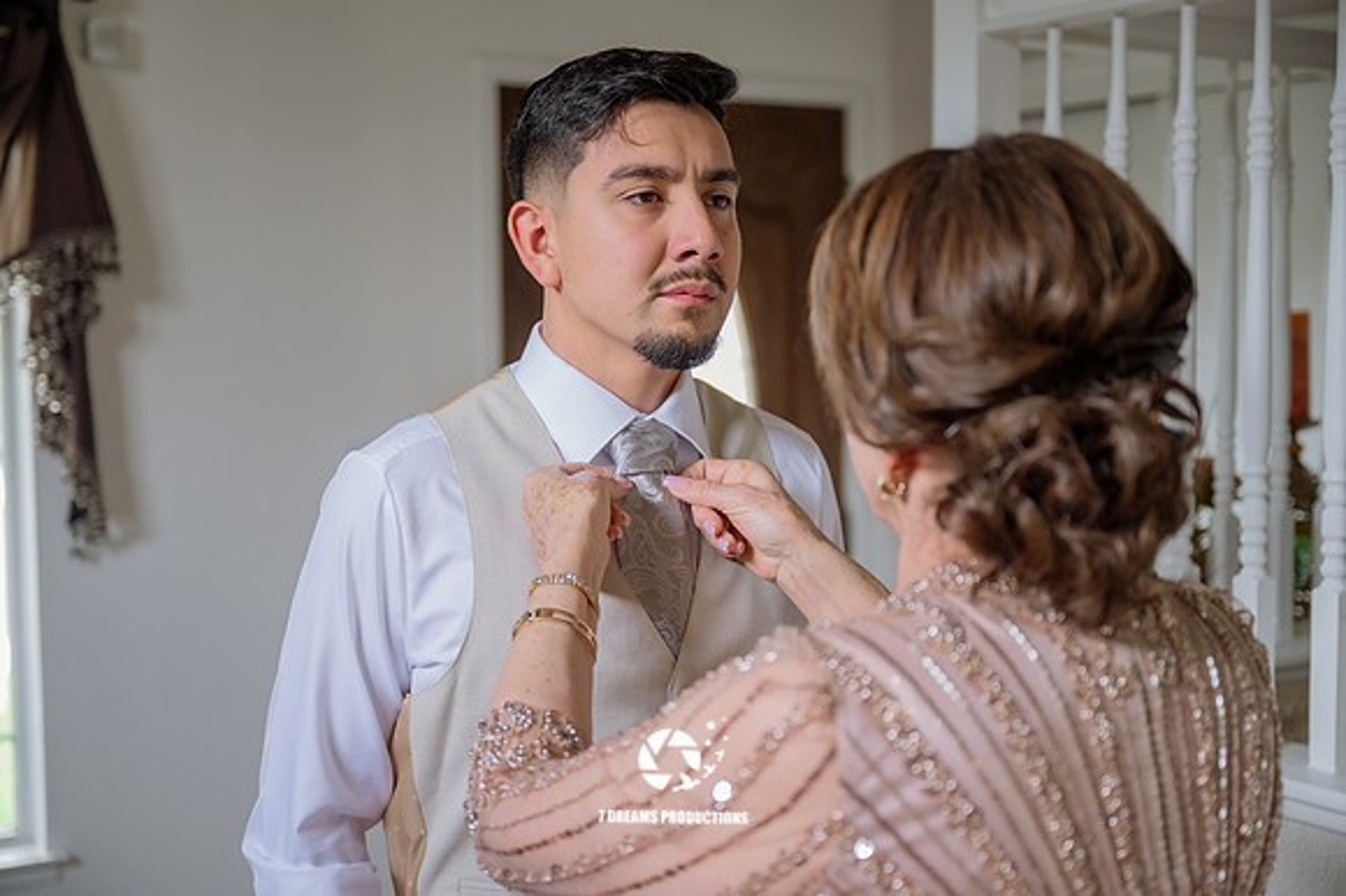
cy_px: 448
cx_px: 673
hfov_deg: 41.1
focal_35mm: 48
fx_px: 1794
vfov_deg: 28.0
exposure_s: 1/100
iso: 640
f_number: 2.8
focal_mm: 48
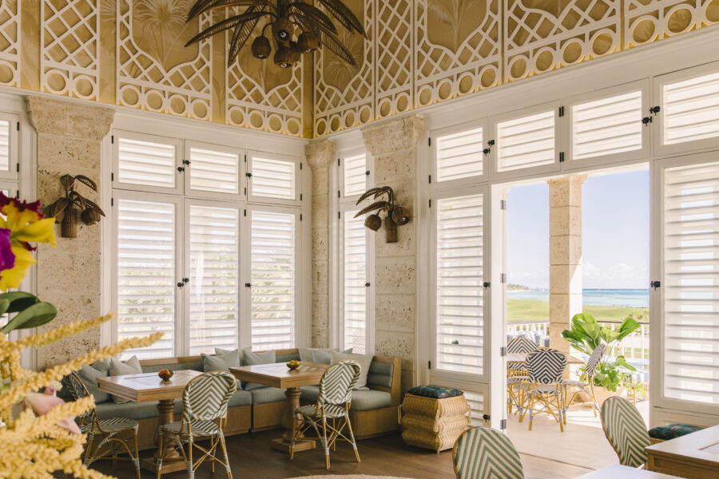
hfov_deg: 57.2
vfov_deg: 40.0
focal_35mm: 33
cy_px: 250
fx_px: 659
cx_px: 332
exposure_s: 1/200
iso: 100
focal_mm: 29
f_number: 7.1
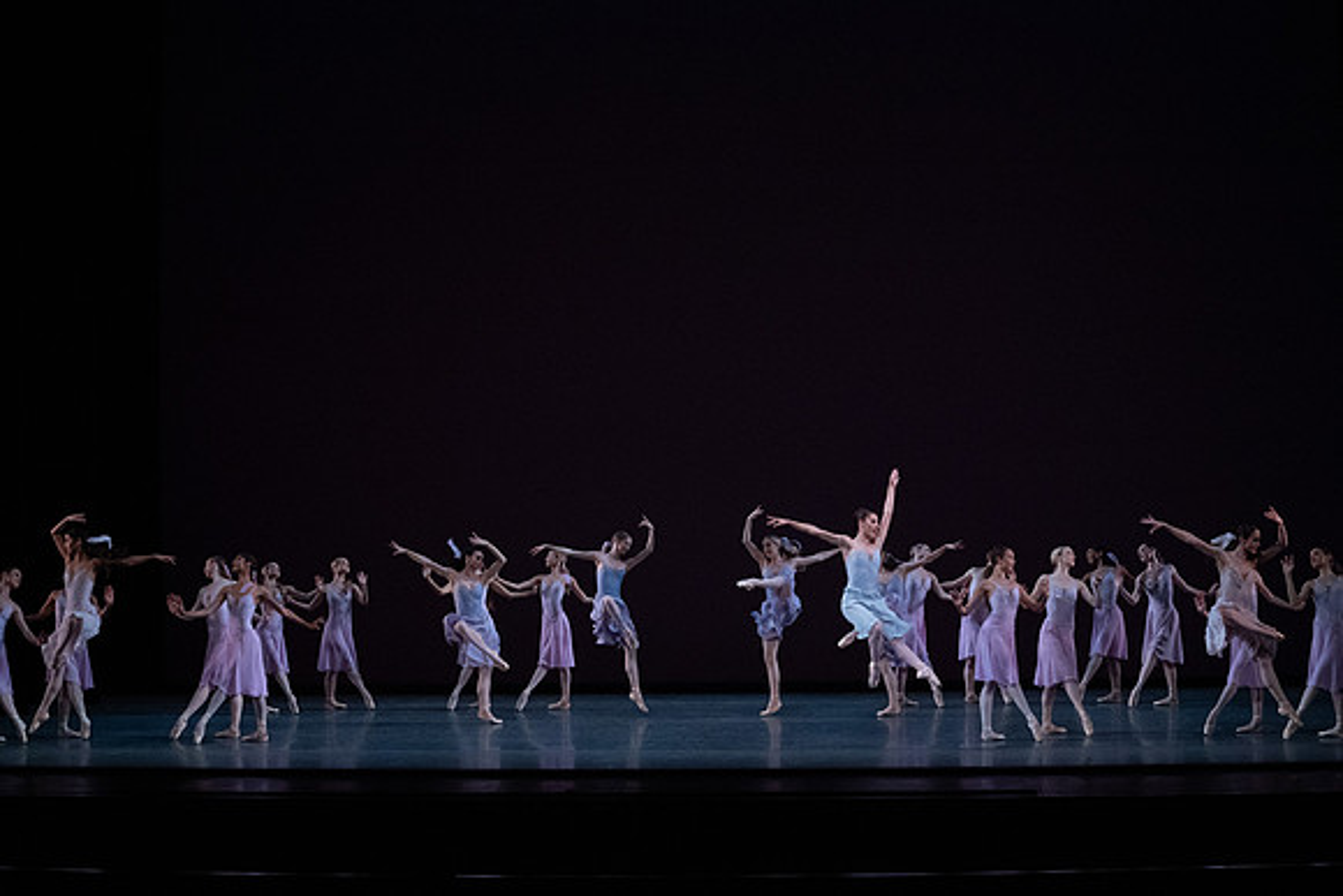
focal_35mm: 70
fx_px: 2612
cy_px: 448
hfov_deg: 28.8
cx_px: 672
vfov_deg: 19.5
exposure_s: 1/400
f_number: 13
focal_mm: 70
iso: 12800
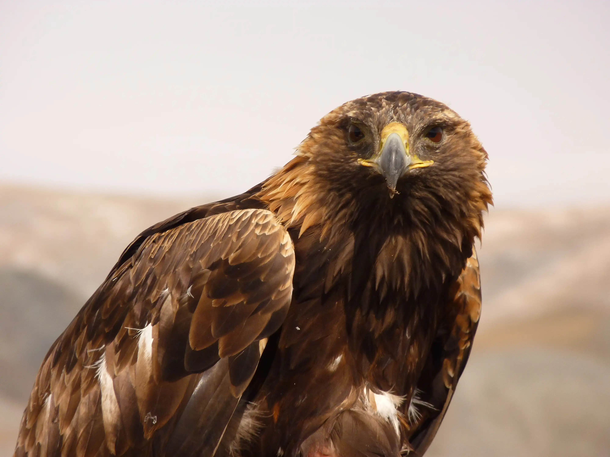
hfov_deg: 4.1
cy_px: 228
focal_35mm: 486
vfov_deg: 3.1
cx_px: 305
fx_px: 8564
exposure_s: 1/800
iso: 160
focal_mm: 86.4
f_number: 5.6
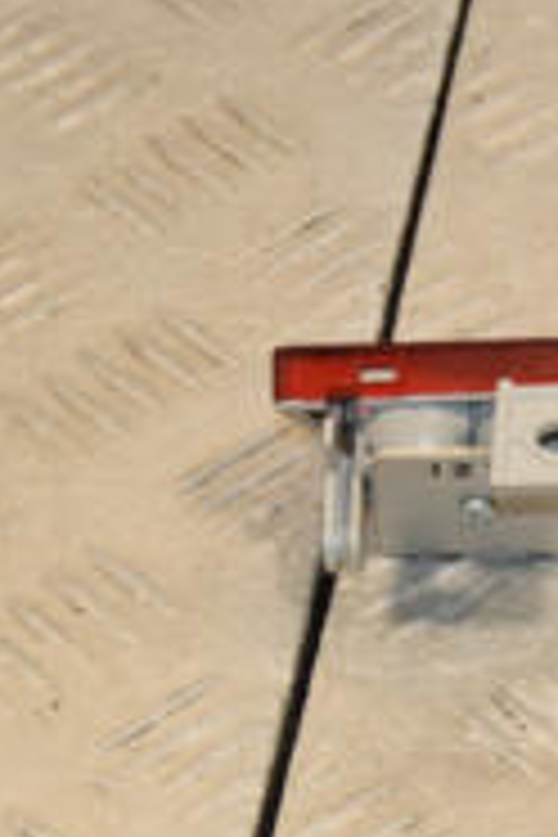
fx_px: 5626
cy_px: 536
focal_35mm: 242
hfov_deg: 5.6
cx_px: 1012
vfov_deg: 8.5
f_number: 8
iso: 800
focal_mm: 50
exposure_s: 1/200
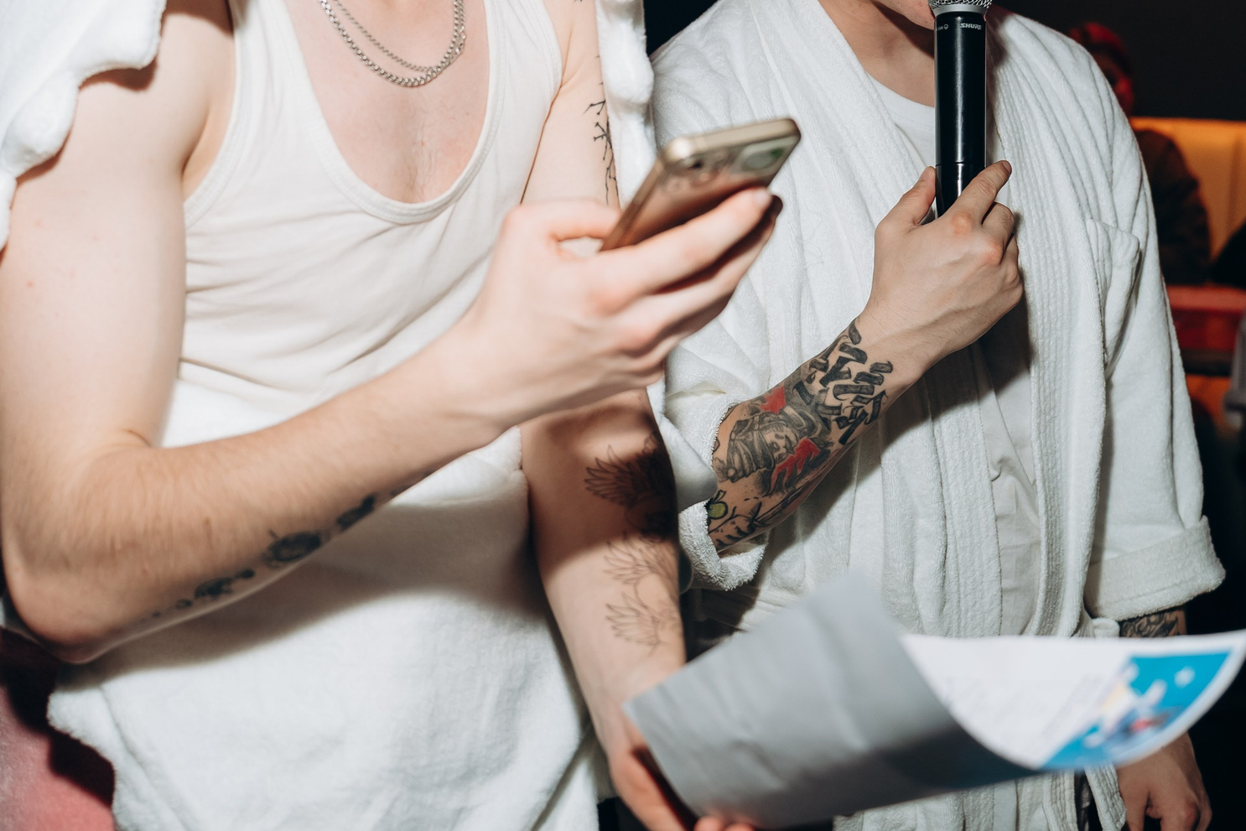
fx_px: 2284
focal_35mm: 66
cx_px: 567
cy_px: 148
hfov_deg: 30.5
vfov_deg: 20.4
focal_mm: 35
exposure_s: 1/160
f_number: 3.2
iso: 320
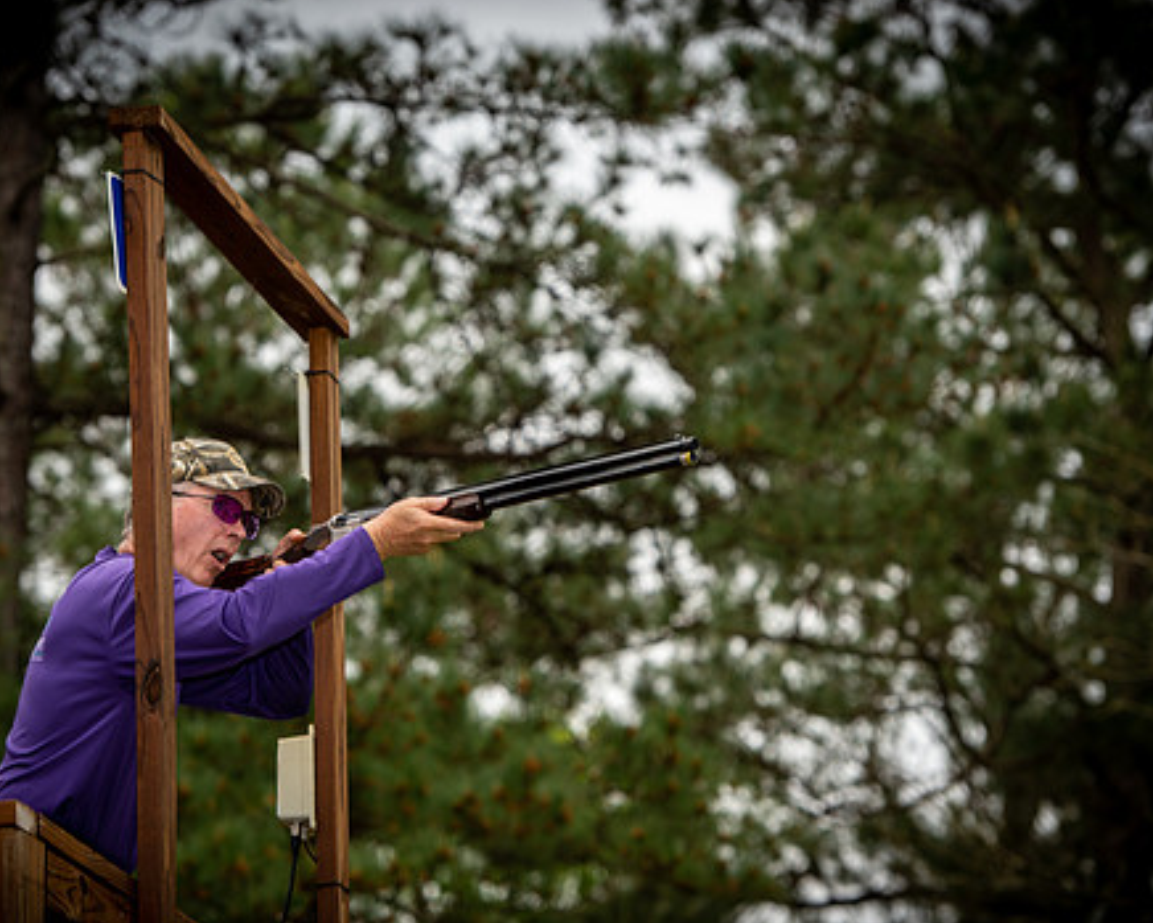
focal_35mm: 156
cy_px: 492
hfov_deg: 12.4
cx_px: 526
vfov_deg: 9.9
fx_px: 5325
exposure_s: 1/250
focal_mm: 125
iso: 125
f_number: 4.5
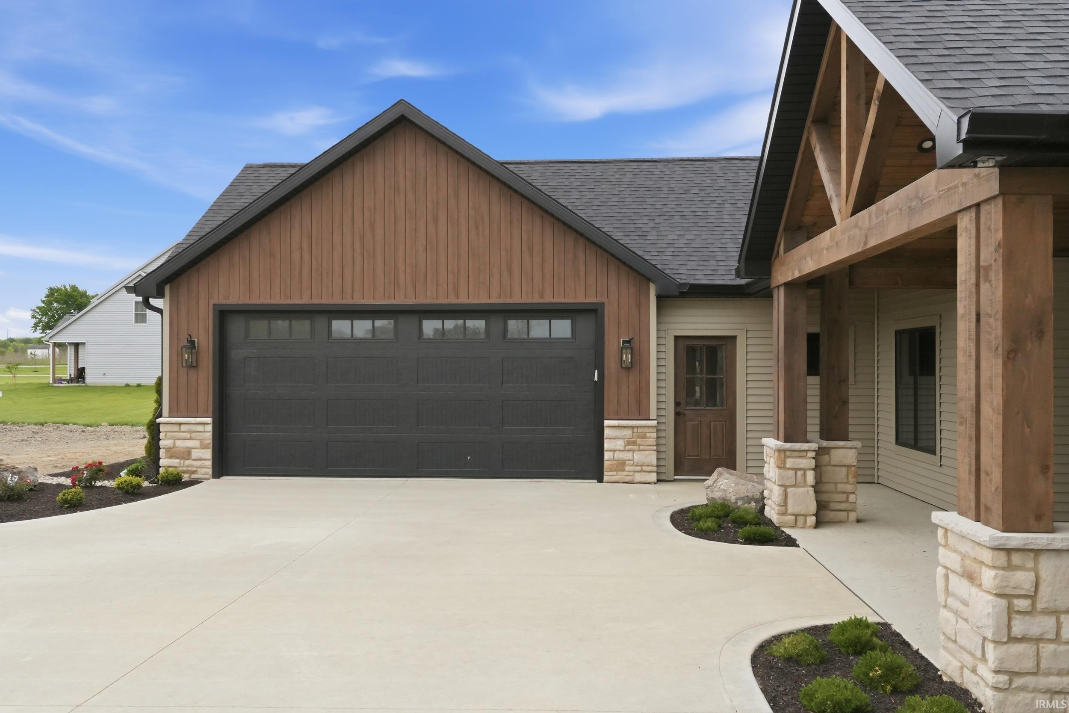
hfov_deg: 61.9
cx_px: 534
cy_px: 356
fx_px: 891
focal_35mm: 30
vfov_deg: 43.6
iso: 1600
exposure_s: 1/4000
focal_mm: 20
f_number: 6.3
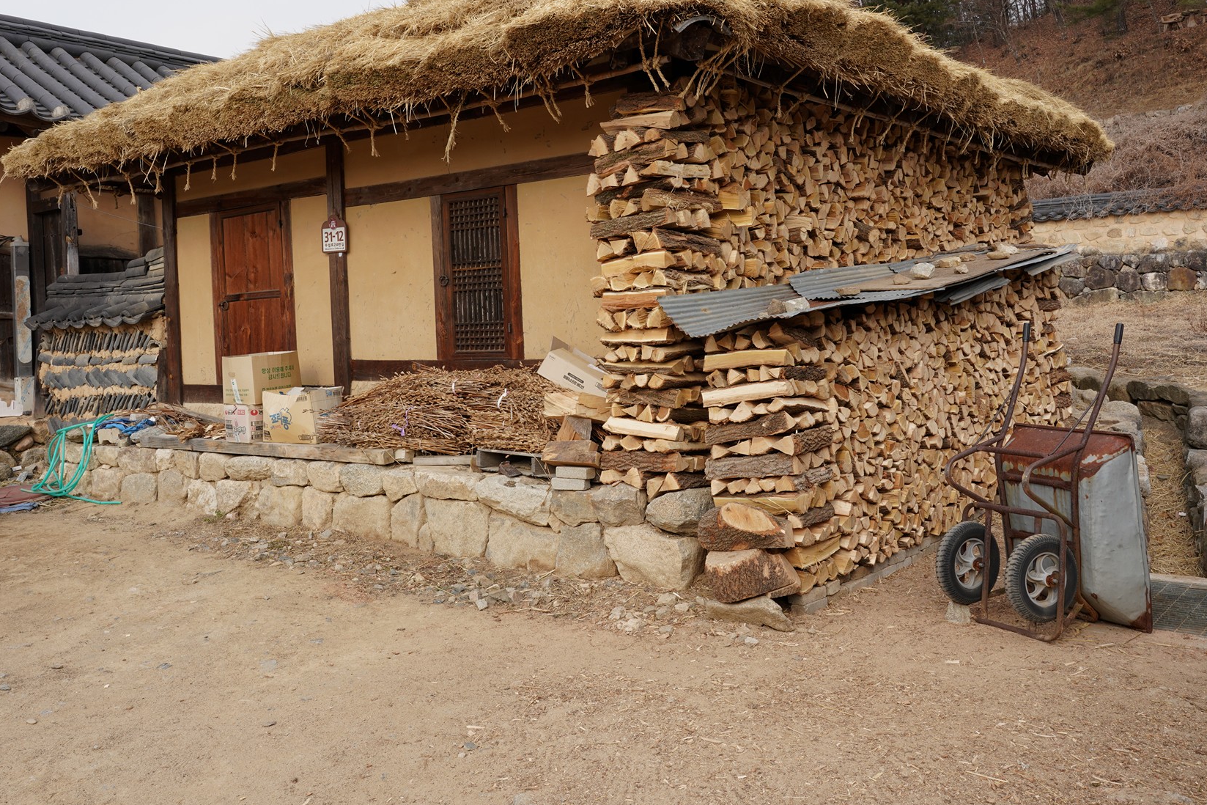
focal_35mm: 34
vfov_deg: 38.8
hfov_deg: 55.8
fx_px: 1140
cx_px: 602
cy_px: 346
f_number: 13
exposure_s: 1/100
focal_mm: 28
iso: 200
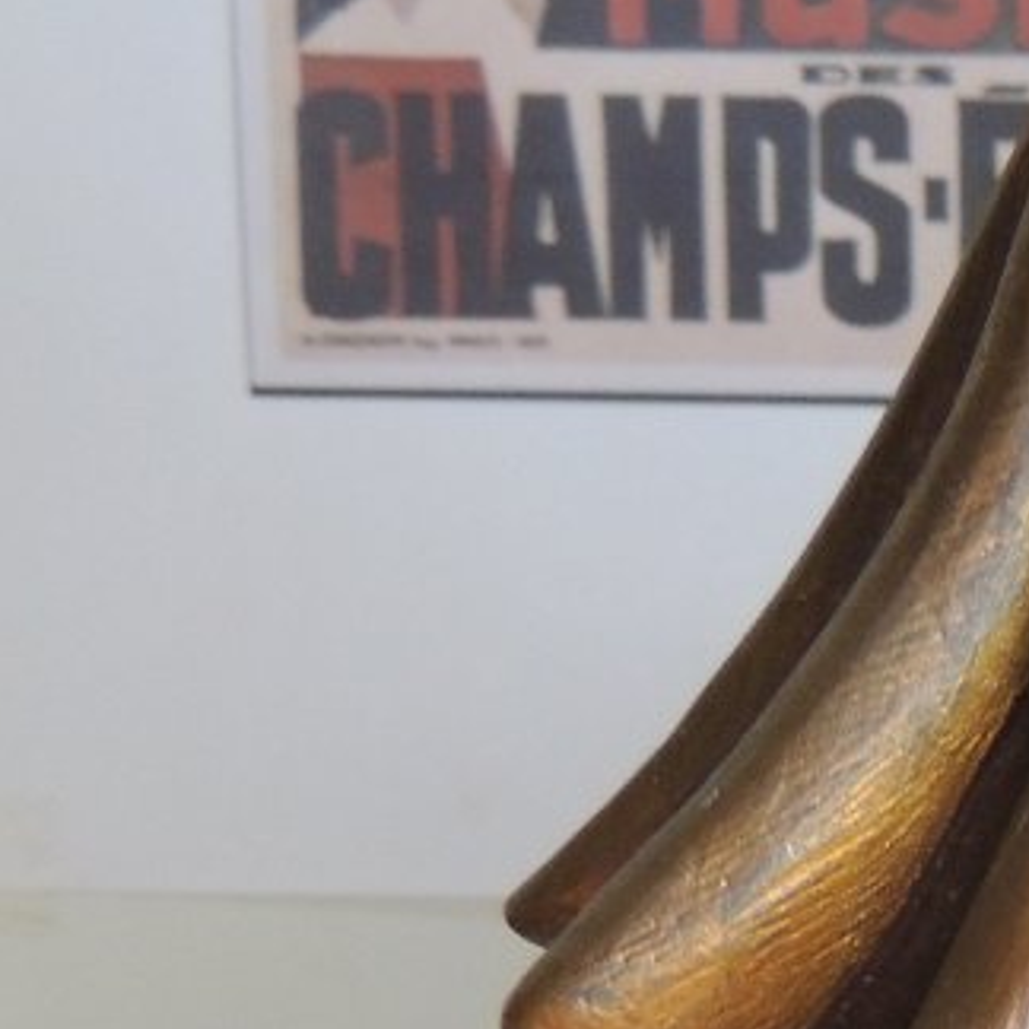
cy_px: 1096
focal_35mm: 108
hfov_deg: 14.3
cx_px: 1848
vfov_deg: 15.7
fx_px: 3632
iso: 400
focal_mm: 5.8
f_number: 3.2
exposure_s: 1/50
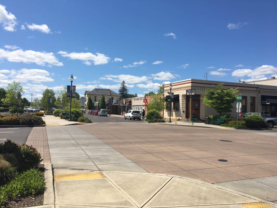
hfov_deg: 61.7
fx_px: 232
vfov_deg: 48.2
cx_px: 138
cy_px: 104
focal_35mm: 29
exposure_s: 1/2564
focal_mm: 4.15
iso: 25
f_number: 2.2
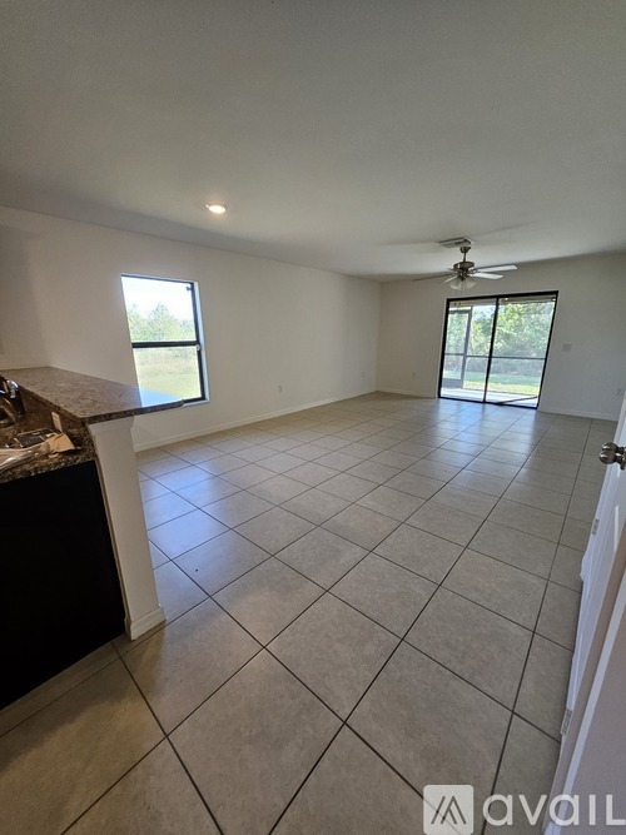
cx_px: 313
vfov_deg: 106.2
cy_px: 418
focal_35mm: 13
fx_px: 314
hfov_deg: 89.9
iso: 80
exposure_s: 1/60
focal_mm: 1.74
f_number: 2.2
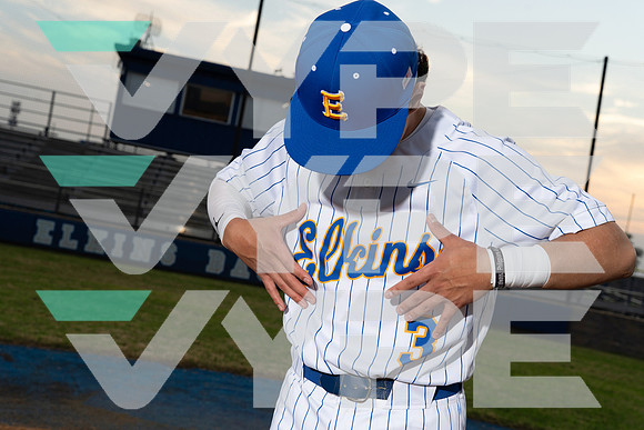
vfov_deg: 27.0
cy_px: 215
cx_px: 322
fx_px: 895
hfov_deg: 39.6
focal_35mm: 50
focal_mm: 50
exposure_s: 1/250
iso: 250
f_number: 7.1
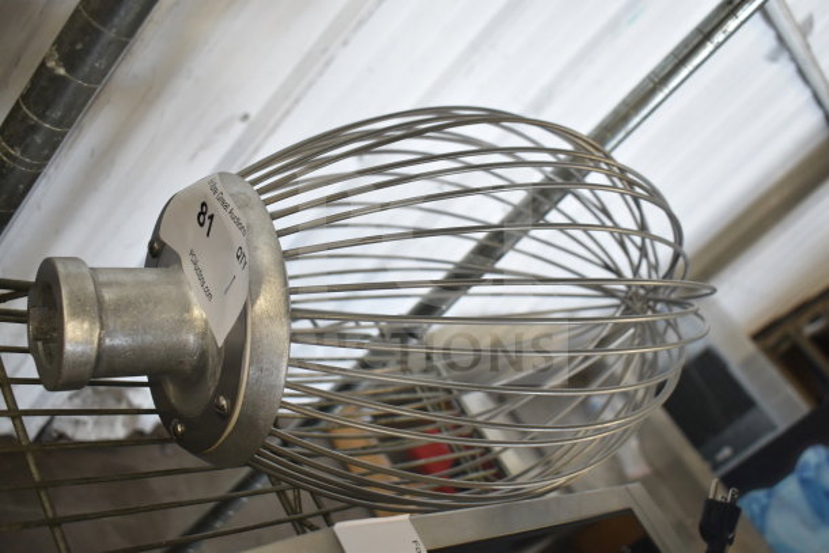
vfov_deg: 36.9
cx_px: 414
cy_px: 276
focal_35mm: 36
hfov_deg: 53.1
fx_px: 829
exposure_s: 1/40
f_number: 3.8
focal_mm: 24
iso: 640
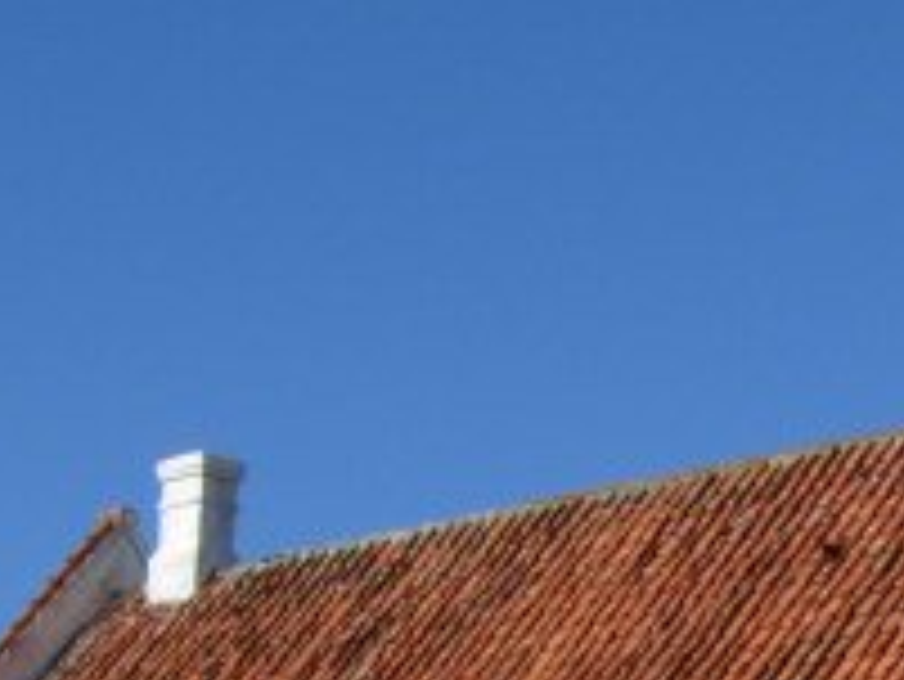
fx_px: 4207
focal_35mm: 161
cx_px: 1291
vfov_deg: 8.9
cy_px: 1110
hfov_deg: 11.8
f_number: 6.8
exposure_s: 1/332
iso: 50
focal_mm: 7.5
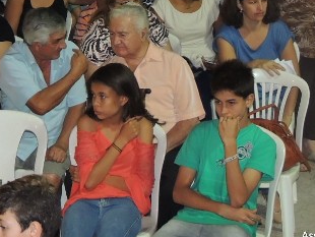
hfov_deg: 15.2
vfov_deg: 11.3
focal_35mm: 129
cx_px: 81
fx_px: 1175
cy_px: -52
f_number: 3.6
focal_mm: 8.9
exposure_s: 1/40
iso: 450
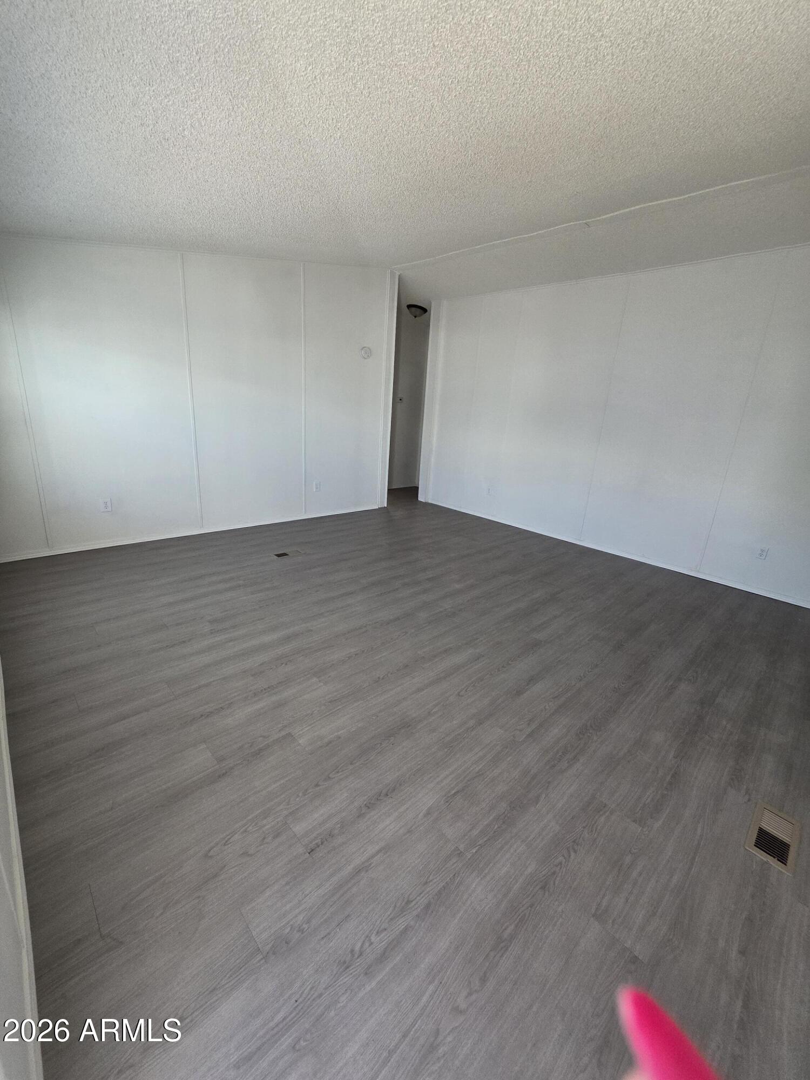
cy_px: 540
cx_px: 405
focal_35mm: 13
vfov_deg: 106.2
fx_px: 406
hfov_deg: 89.9
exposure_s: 1/120
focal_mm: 2.2
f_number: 1.9
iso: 125
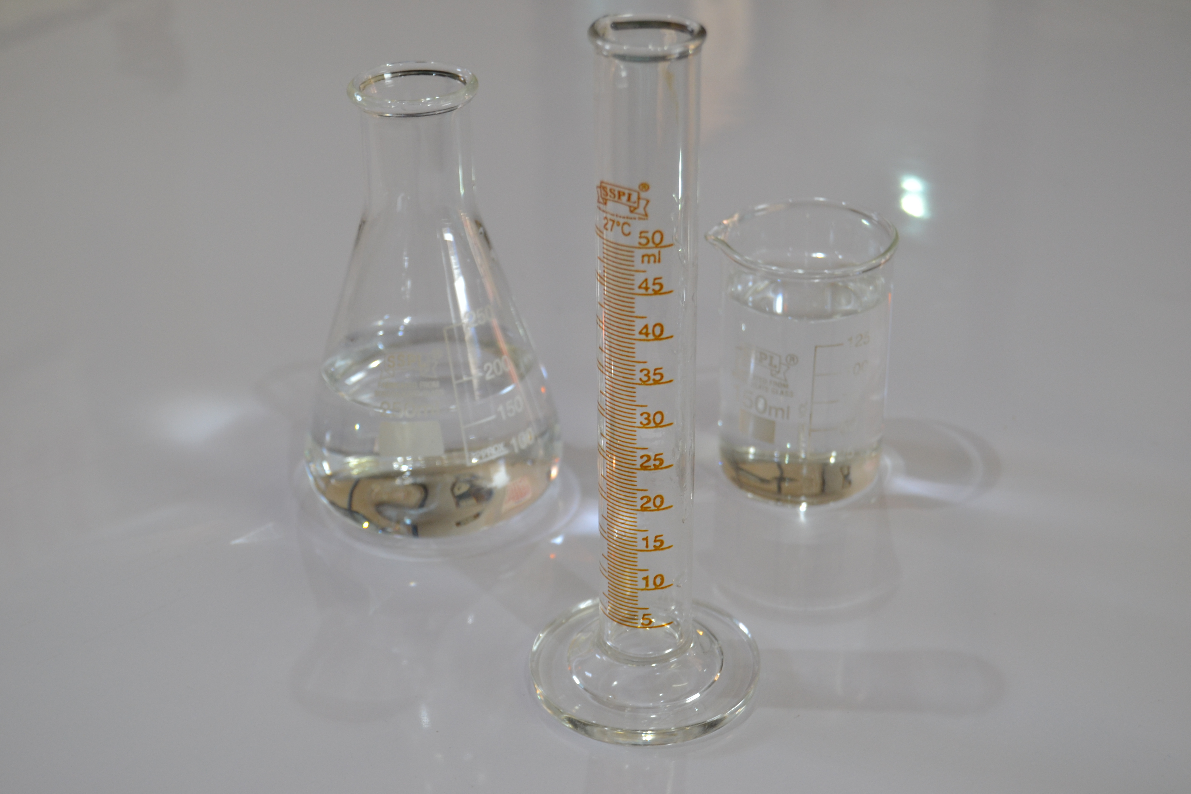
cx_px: 596
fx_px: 1886
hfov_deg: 35.1
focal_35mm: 57
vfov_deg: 23.8
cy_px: 397
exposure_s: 1/40
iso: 400
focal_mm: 38
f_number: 5
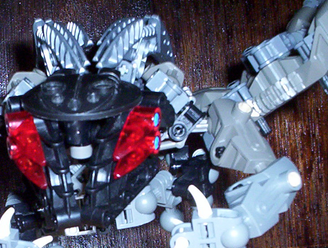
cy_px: 268
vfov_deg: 16.9
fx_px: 807
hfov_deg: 22.8
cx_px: 89
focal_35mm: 85
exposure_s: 1/60
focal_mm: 4.99
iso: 140
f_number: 4.5
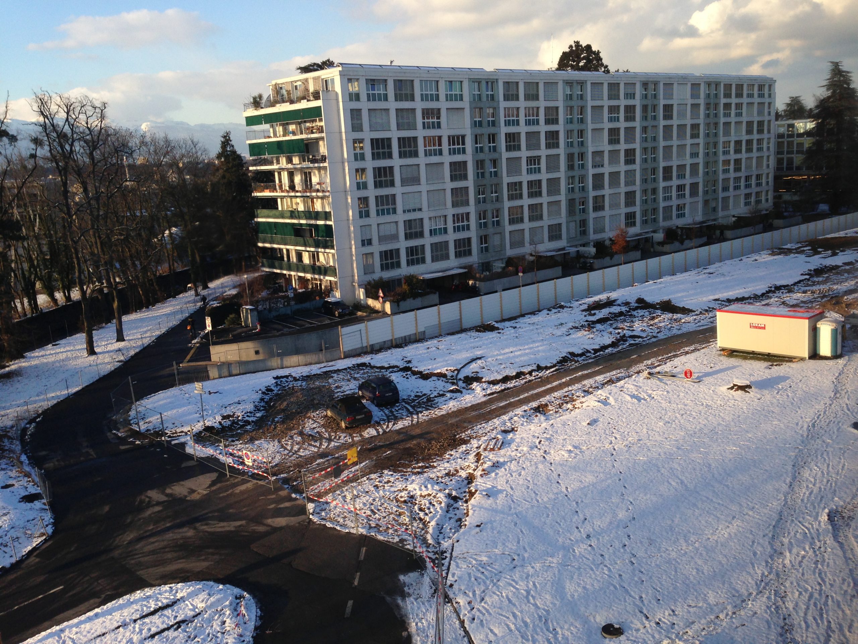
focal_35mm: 33
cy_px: 322
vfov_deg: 42.9
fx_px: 818
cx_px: 429
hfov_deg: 55.4
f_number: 2.4
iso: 50
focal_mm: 4.13
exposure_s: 1/616
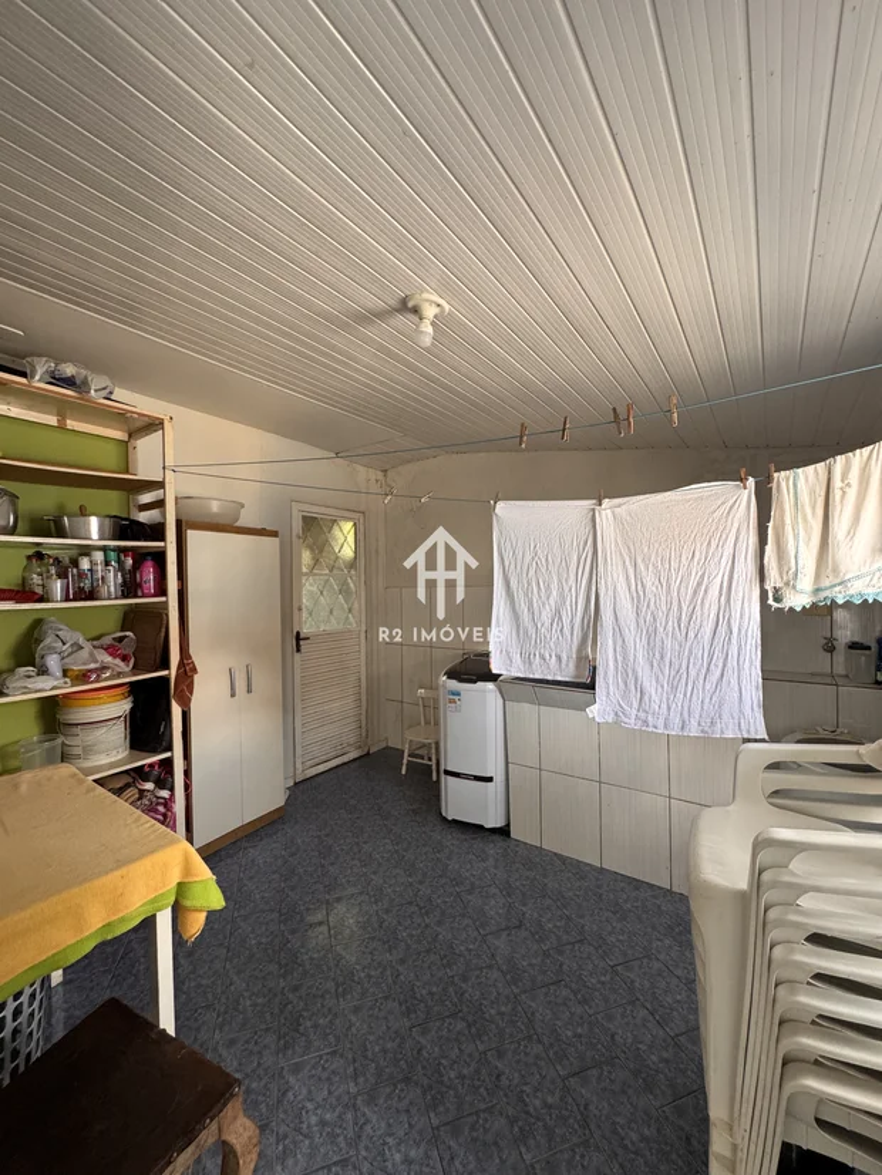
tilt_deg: +0.4
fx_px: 475
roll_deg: +1.6
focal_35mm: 14
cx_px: 441
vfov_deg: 102.0
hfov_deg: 85.7
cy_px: 588
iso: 250
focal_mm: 2.22
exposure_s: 1/99
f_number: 2.2
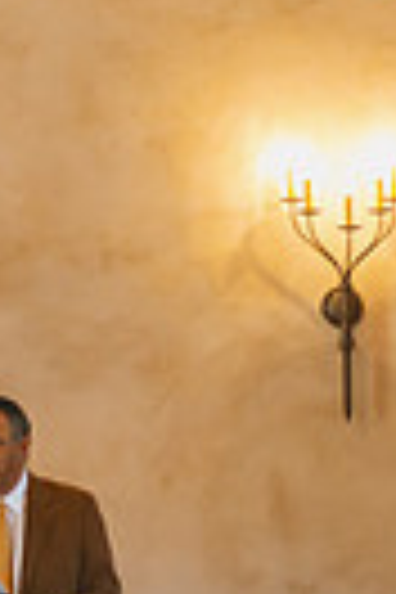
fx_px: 5082
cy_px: 268
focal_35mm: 308
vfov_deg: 6.7
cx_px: -328
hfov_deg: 4.4
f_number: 2.8
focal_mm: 70
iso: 1000
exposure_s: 1/80
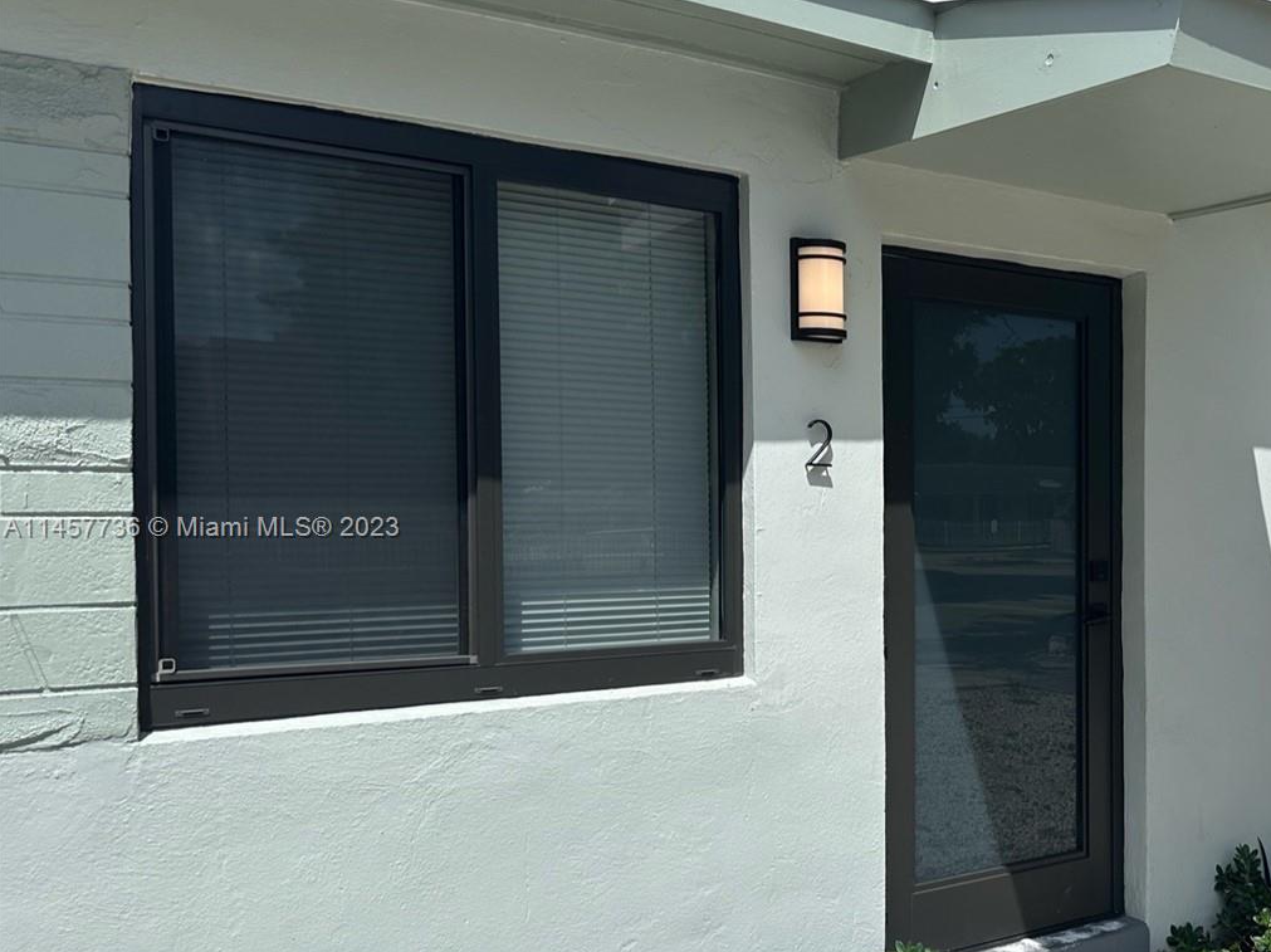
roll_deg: -0.6
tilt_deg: +0.0
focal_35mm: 38
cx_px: 1003
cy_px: 530
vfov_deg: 37.6
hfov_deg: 46.6
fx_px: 1394
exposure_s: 1/7576
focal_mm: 6.86
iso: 80
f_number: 1.78
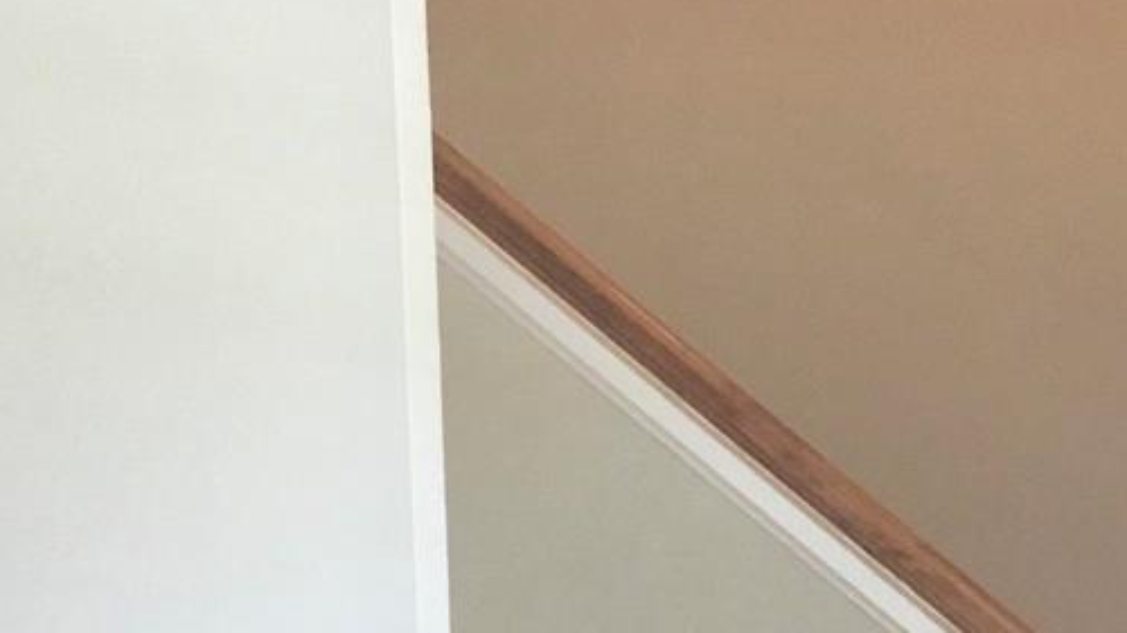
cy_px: 903
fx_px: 3227
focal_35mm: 108
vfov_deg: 10.9
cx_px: 1170
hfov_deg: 19.2
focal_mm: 3.3
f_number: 2.4
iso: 160
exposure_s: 1/33
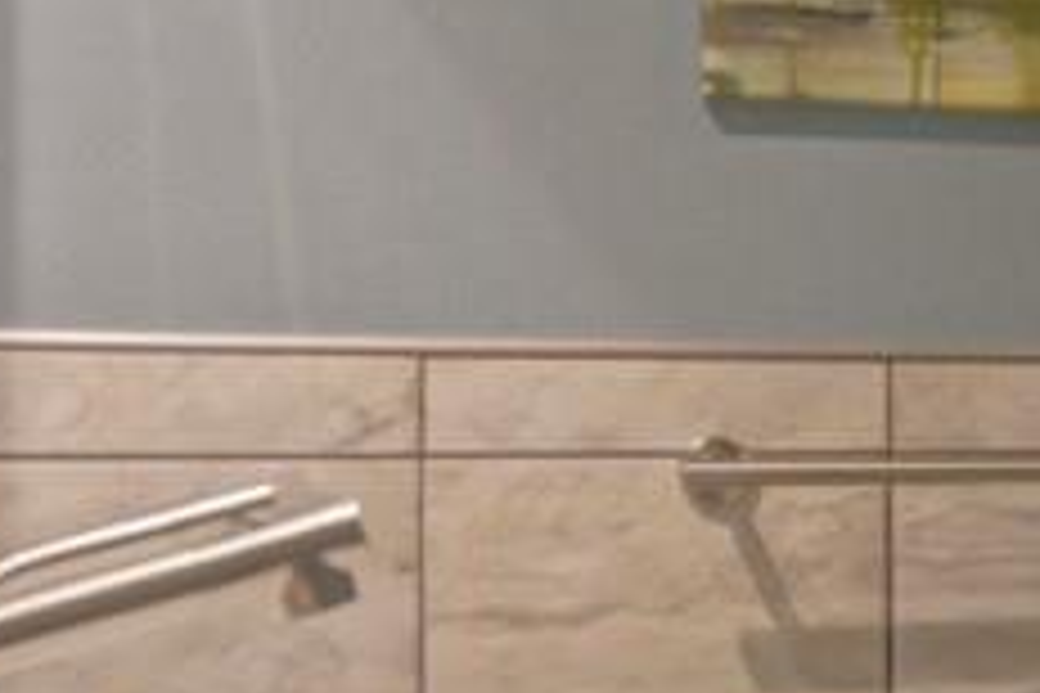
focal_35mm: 94
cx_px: 2166
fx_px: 2715
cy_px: 436
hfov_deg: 16.1
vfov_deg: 14.5
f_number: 11
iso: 400
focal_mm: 17
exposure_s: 1/3
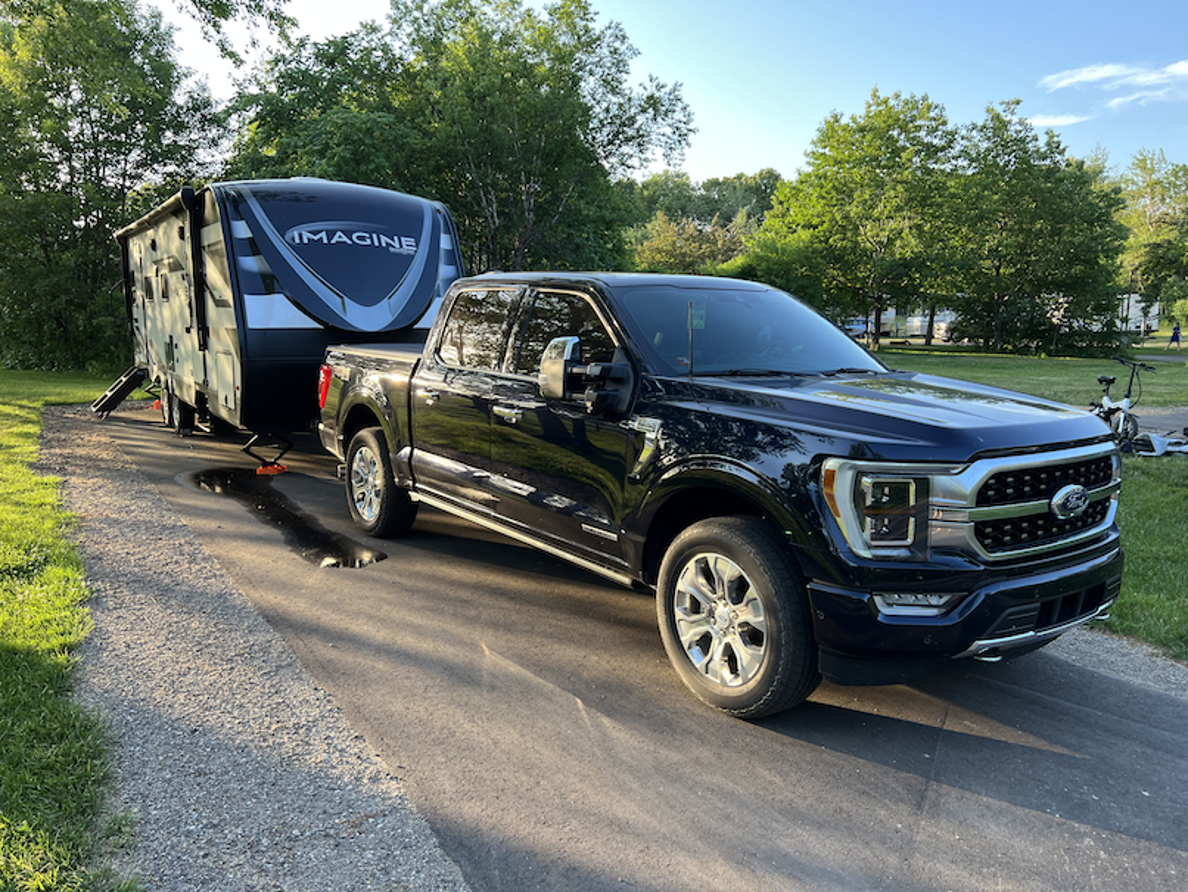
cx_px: 594
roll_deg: +0.2
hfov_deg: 67.3
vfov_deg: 53.1
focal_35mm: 26
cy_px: 446
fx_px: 893
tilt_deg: -6.9
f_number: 1.5
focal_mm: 5.7
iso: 40
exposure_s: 1/235
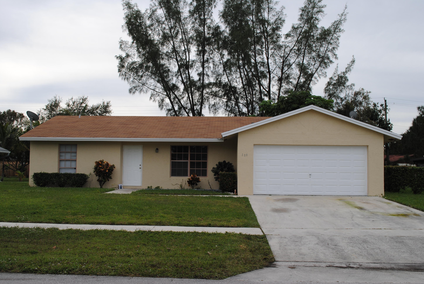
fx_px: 460
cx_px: 212
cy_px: 142
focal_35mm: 39
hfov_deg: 49.5
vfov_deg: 34.4
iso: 100
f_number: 9
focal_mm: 26
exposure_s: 1/200
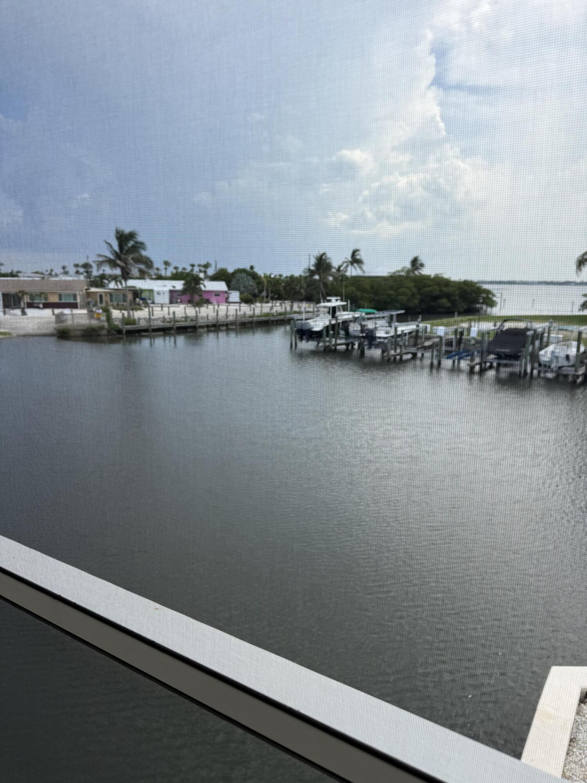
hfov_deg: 56.8
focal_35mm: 24
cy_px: 392
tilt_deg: -11.4
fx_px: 543
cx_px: 294
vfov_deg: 71.6
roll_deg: -1.0
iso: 80
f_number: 1.78
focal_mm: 6.76
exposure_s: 1/2445
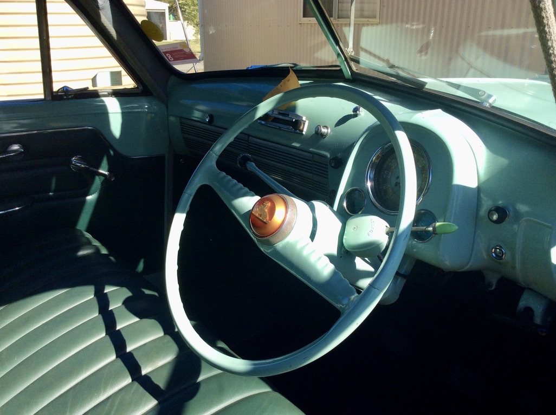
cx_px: 278
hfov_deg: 56.9
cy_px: 208
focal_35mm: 32
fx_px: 513
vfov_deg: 44.0
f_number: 2.4
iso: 32
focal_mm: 3.3
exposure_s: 1/657
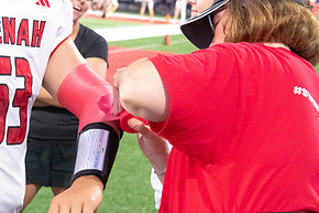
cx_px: 46
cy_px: 87
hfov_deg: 15.0
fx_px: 1204
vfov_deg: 10.1
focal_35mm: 136
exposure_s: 1/125
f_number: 7.1
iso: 10000
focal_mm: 68
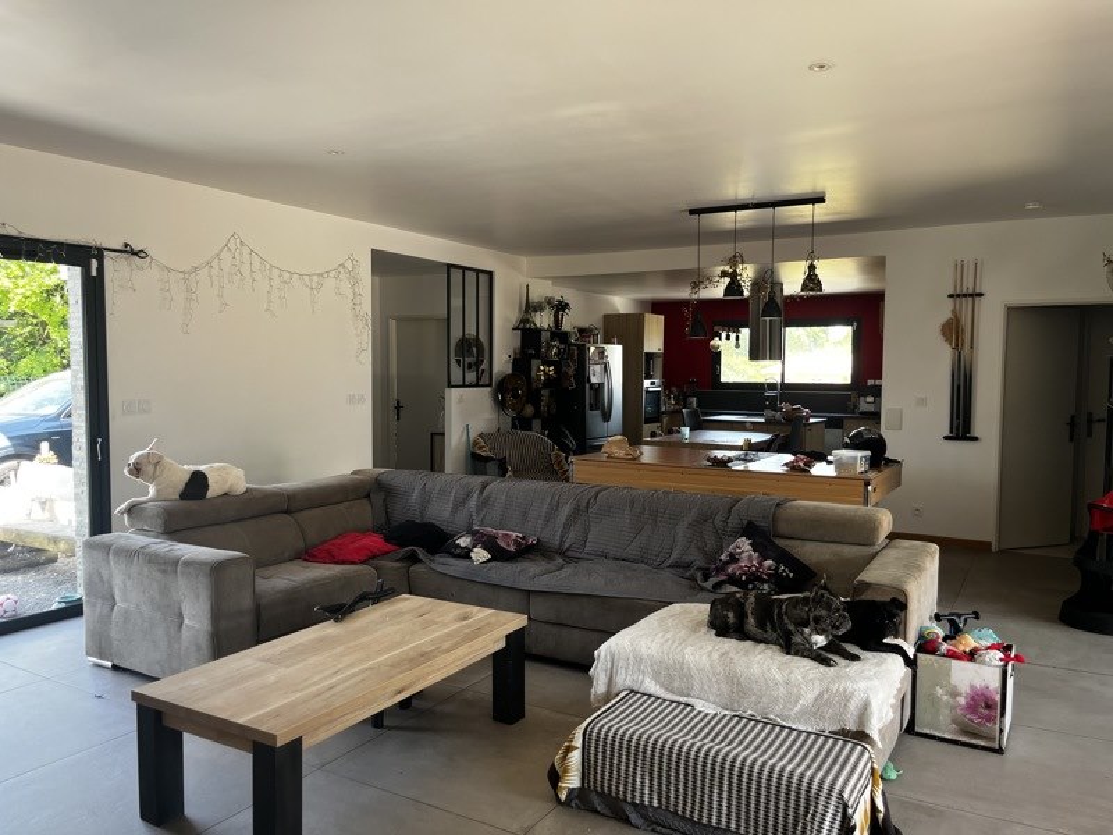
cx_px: 556
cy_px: 418
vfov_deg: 53.1
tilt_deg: -3.0
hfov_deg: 67.3
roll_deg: +0.2
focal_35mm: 26
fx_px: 836
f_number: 1.6
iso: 80
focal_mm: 5.1
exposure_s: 1/121
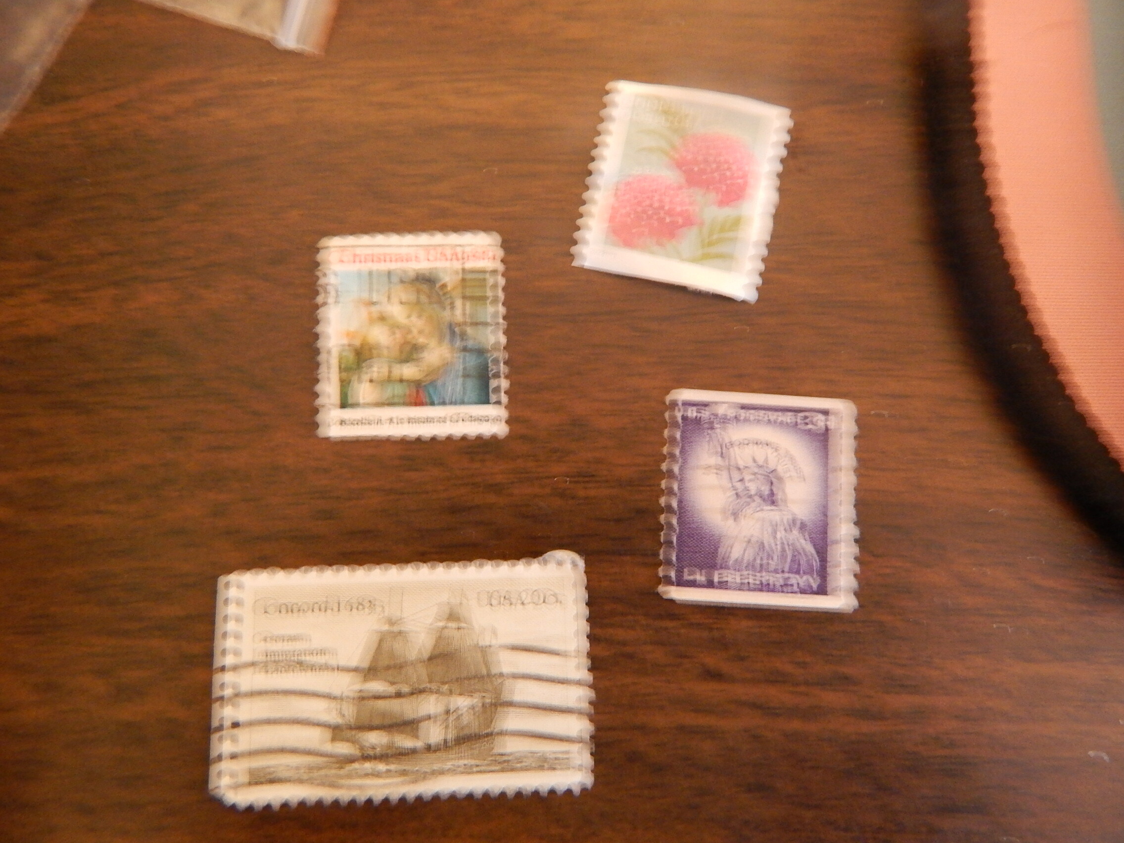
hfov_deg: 73.9
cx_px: 562
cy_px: 422
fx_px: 747
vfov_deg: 58.9
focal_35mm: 23
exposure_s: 1/2
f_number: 3
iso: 400
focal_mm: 4
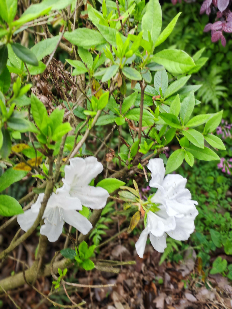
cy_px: 154
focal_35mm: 54
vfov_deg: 35.5
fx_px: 483
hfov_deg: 27.0
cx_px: 116
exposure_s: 1/100
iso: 100
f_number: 4
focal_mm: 5.52
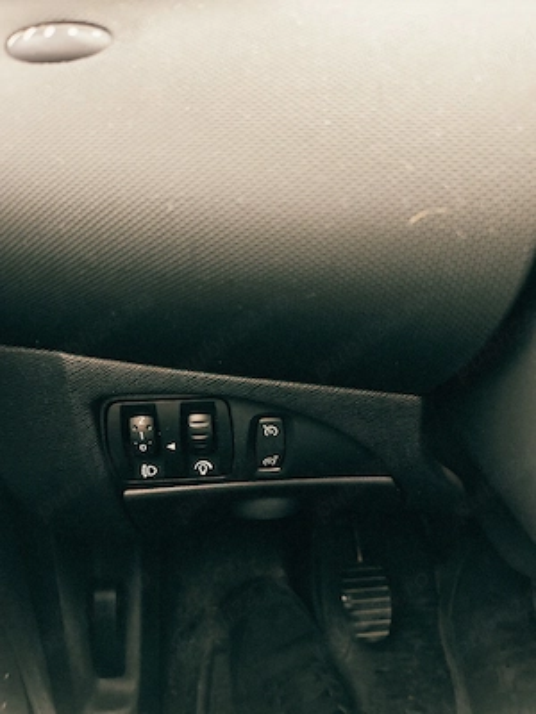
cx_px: 268
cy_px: 357
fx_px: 495
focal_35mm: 24
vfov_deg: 71.6
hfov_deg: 56.8
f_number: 1.9
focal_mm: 6.12
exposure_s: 1/100
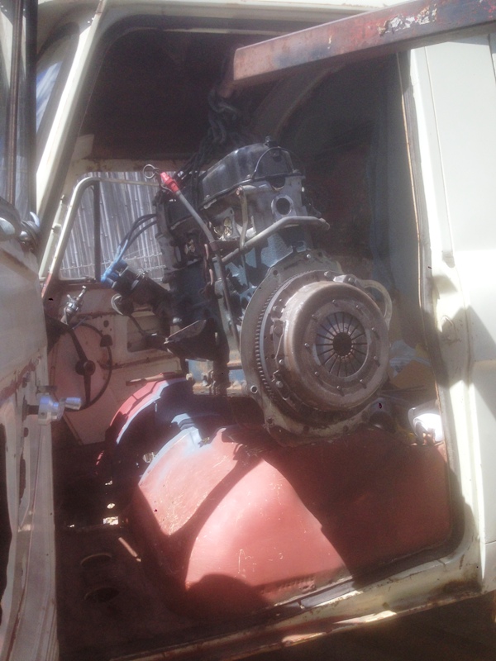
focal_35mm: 33
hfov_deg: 42.9
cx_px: 248
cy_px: 330
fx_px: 630
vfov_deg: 55.4
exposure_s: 1/596
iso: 50
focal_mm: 4.12
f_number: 2.4
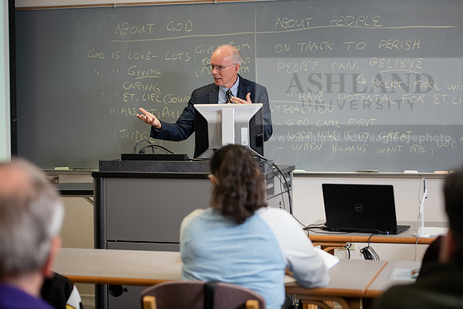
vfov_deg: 18.2
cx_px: 232
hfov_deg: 27.0
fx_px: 965
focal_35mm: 75
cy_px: 154
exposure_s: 1/200
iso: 800
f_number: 3.2
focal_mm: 75
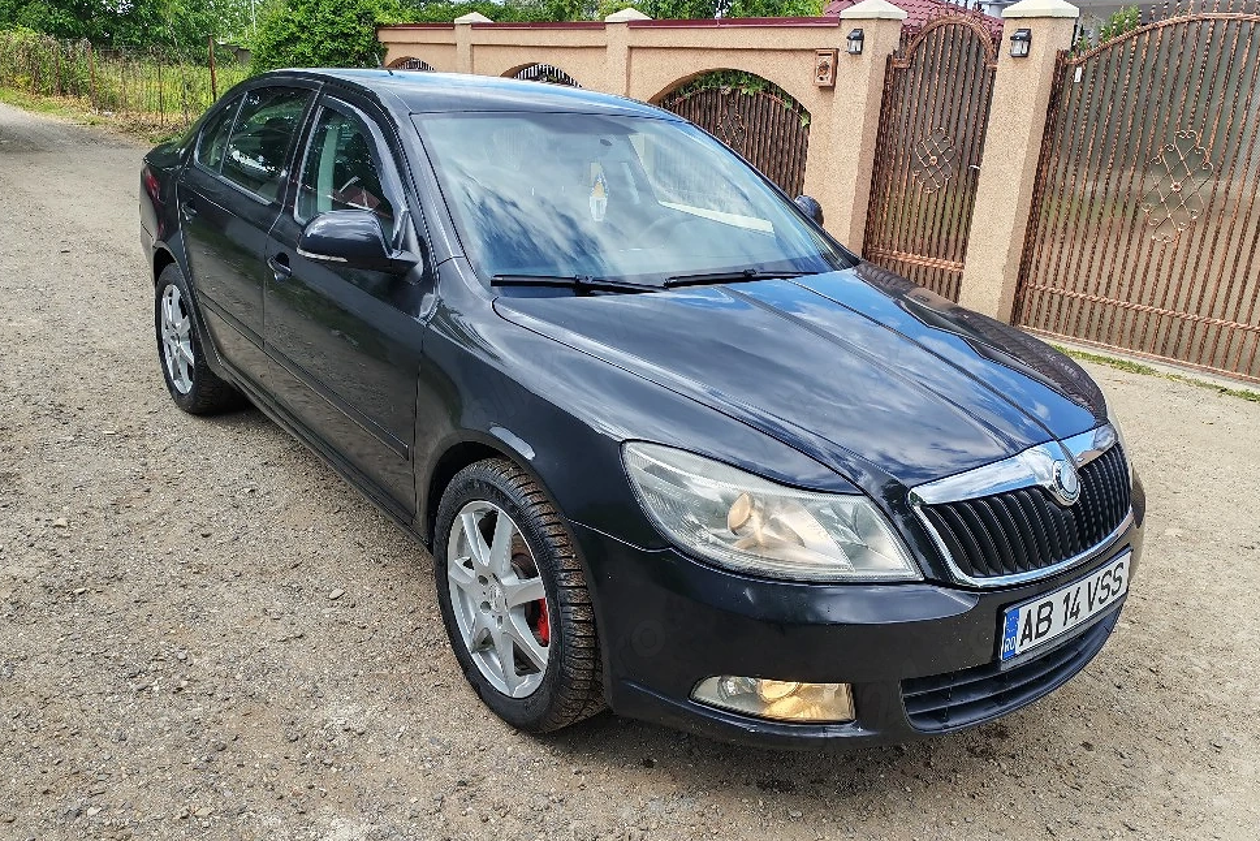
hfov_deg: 63.6
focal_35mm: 29
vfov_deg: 45.0
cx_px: 613
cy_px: 393
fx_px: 1015
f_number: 1.9
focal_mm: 6.12
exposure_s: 1/435
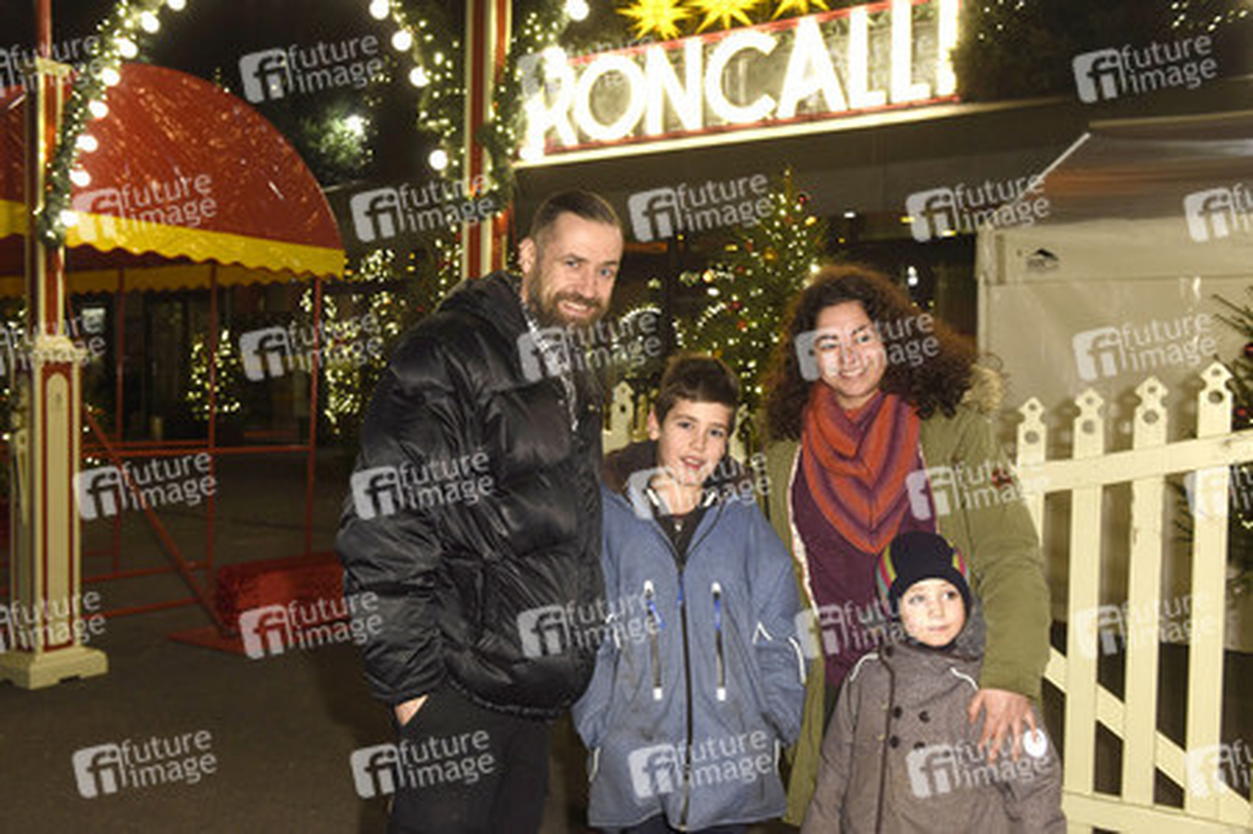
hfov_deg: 58.8
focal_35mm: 32
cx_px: 626
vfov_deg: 41.1
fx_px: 1113
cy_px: 417
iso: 800
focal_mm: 32
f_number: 5.6
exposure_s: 1/60
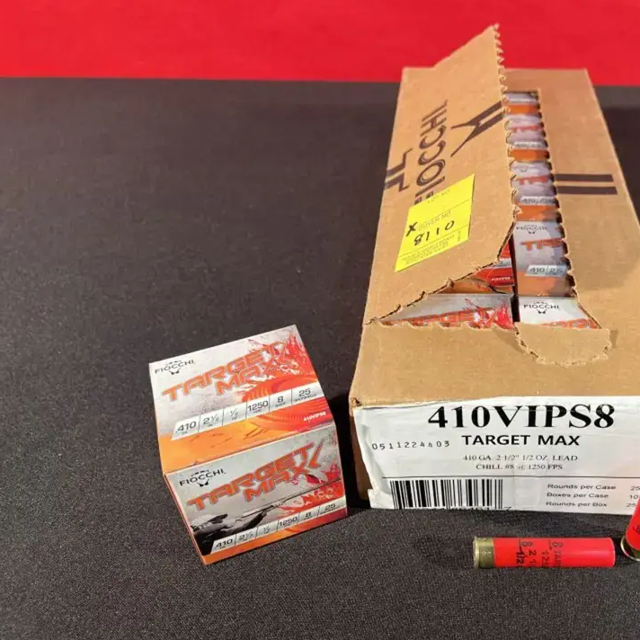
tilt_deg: -43.5
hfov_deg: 51.5
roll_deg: -0.4
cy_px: 318
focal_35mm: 31
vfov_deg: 52.5
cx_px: 429
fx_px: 648
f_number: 1.5
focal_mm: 5.7
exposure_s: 1/120
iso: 64
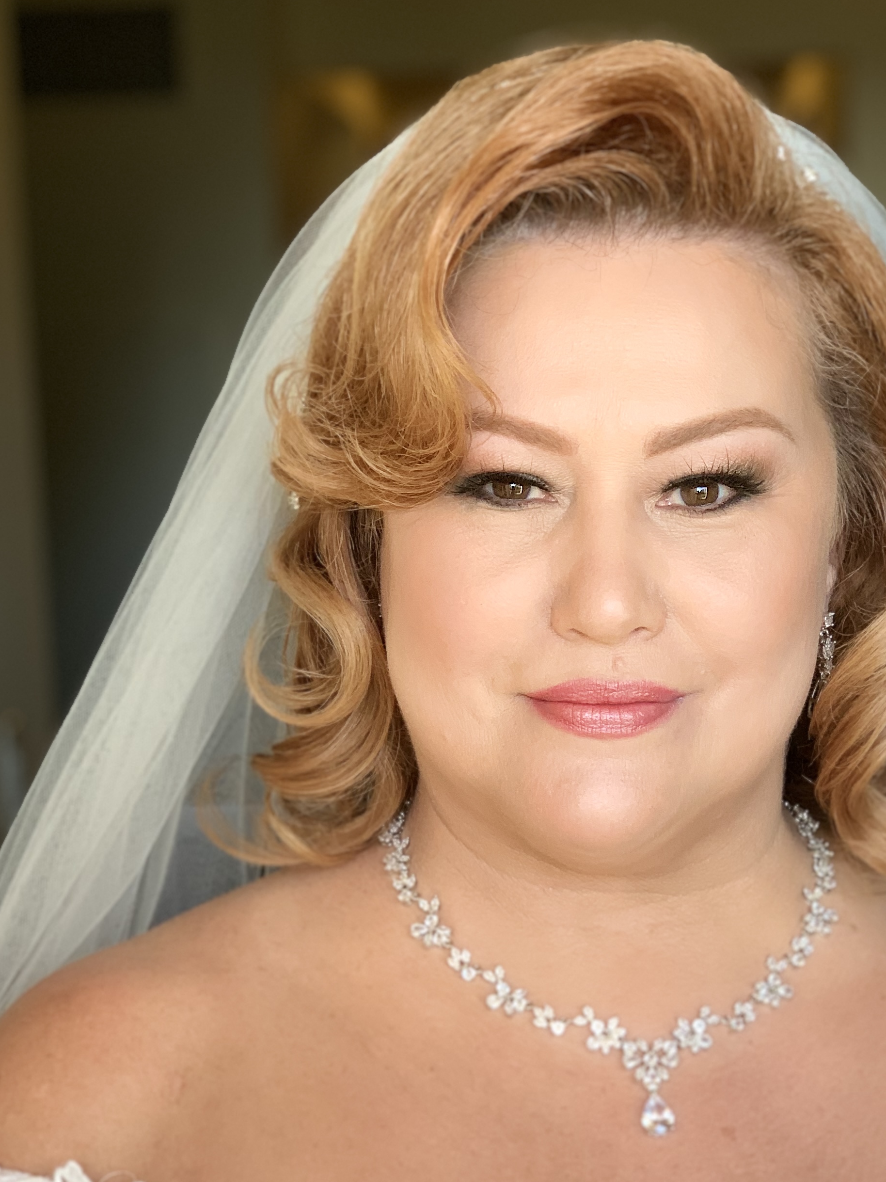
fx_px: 2935
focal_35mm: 86
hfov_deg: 17.1
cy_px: 859
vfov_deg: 22.6
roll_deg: +1.6
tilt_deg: -8.7
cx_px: 612
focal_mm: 6
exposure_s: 1/122
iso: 40
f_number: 2.4
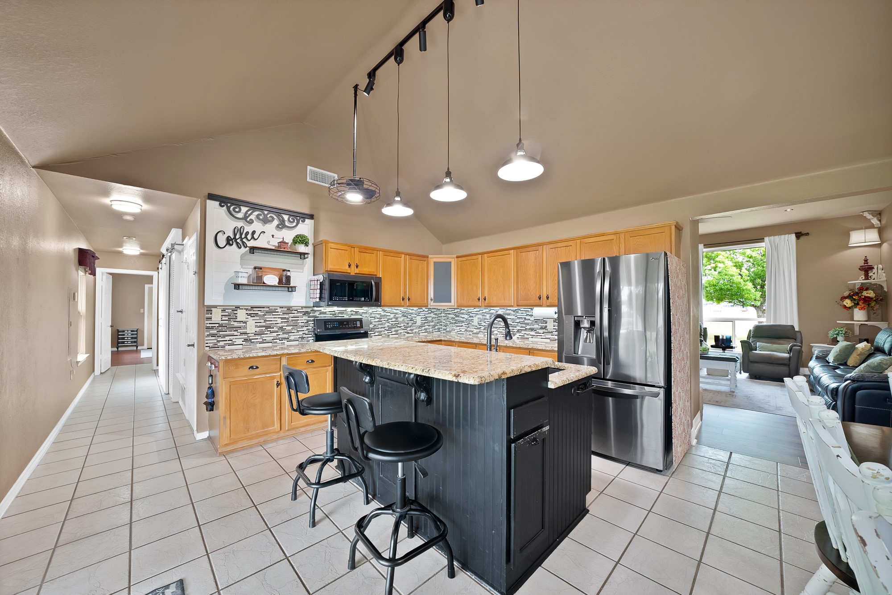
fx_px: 297
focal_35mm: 12
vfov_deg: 90.0
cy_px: 298
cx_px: 446
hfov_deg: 112.6
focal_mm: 12
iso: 640
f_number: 9
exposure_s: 1/1.67
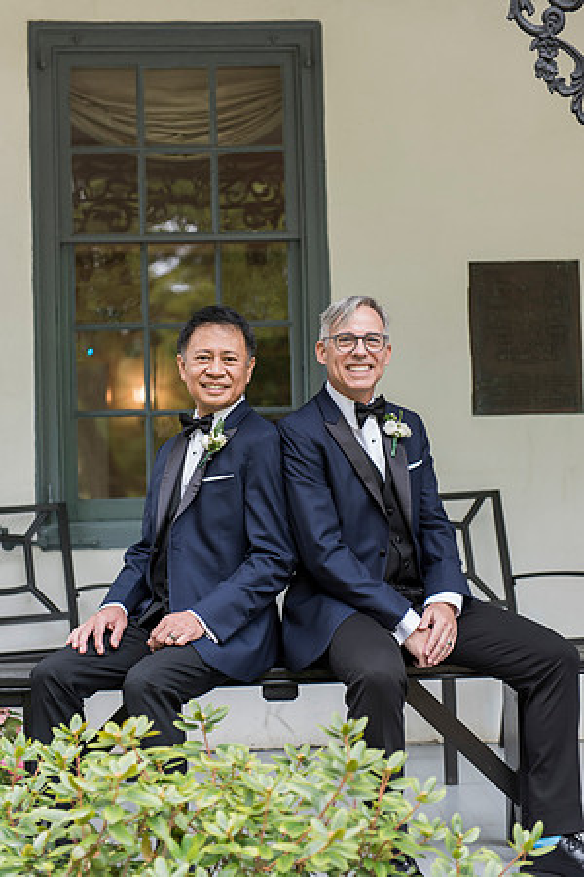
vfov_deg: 28.8
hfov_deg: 19.5
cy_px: 438
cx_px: 292
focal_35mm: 70
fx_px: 1703
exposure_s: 1/400
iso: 400
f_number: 3.2
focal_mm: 70
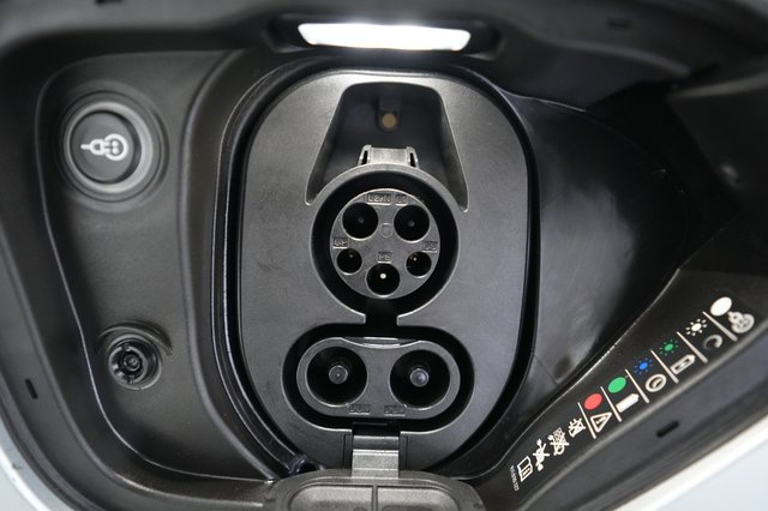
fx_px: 533
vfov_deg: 51.2
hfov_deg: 71.5
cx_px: 384
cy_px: 256
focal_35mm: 25
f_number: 2.8
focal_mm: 25
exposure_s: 1/60
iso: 6400
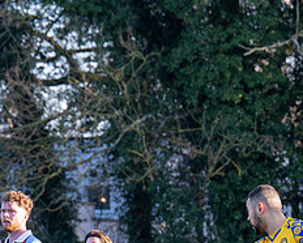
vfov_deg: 3.9
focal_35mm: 393
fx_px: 3527
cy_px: 299
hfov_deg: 4.9
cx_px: 191
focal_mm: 79
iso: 800
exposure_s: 1/2000
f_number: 4
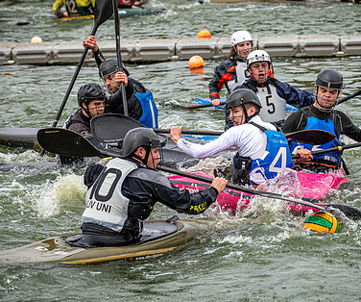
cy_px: 159
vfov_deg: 6.1
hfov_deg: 7.2
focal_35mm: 262
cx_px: 280
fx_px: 2848
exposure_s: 1/3200
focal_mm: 155
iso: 2500
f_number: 5.6
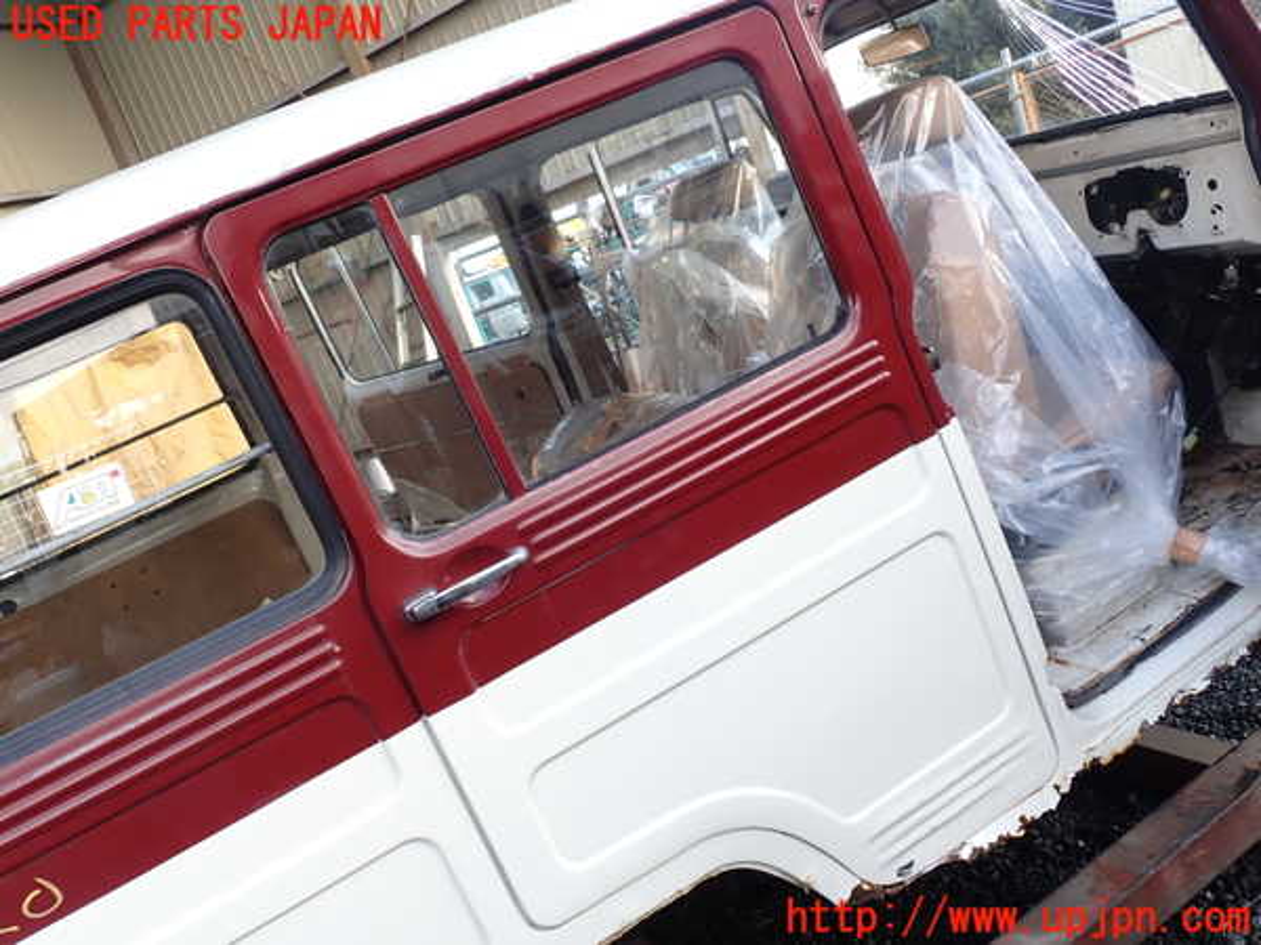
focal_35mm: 30
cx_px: 630
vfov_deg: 46.8
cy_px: 472
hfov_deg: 60.0
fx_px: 1093
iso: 100
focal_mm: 5.4
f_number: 3.2
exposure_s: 1/60
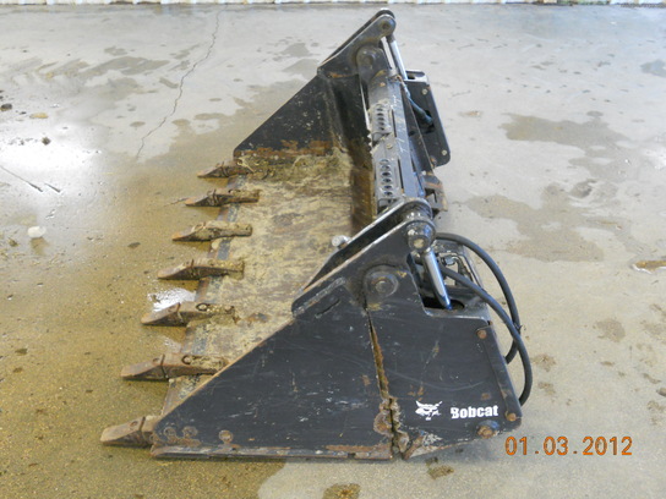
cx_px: 333
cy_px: 250
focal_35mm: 38
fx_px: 731
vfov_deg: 37.7
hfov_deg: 49.0
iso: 320
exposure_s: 1/30
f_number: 3.9
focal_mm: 6.9
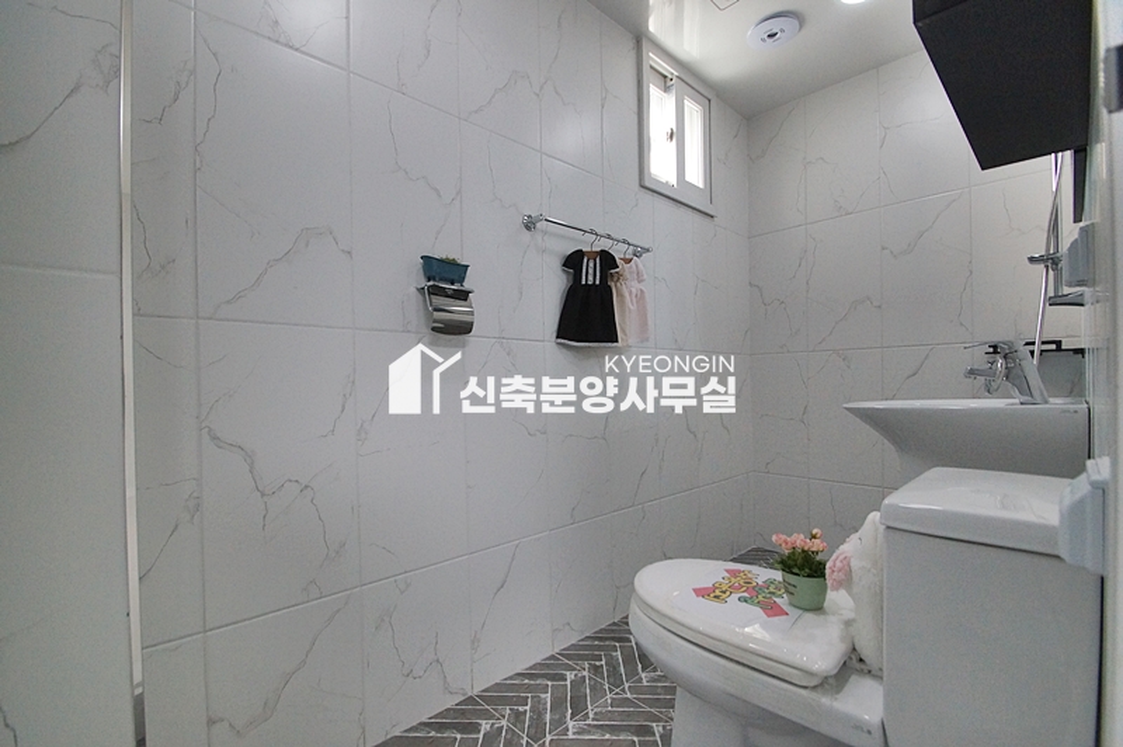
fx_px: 468
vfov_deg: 77.2
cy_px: 374
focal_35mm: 15
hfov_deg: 100.4
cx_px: 562
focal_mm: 10
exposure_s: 1/200
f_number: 5
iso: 1600
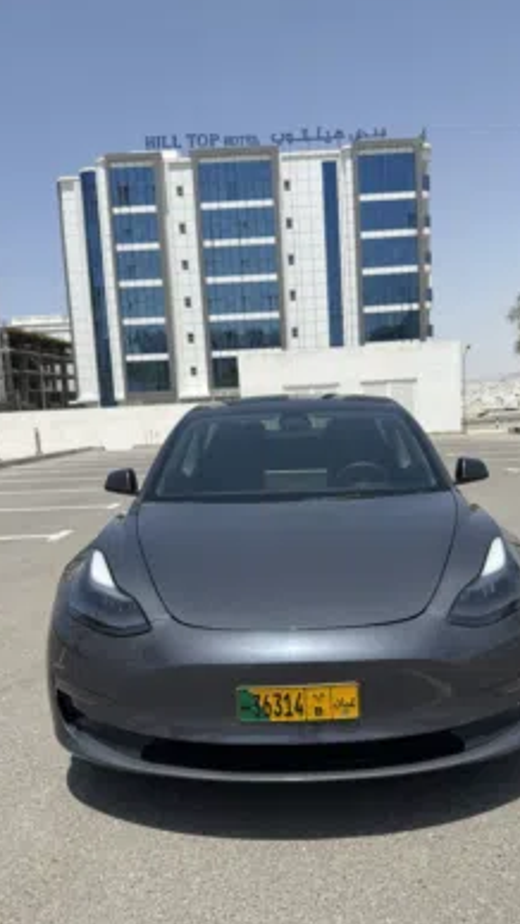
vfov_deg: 69.8
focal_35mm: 27
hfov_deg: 42.9
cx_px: 293
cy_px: 468
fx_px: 661
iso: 80
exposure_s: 1/2710
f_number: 1.78
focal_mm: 6.76
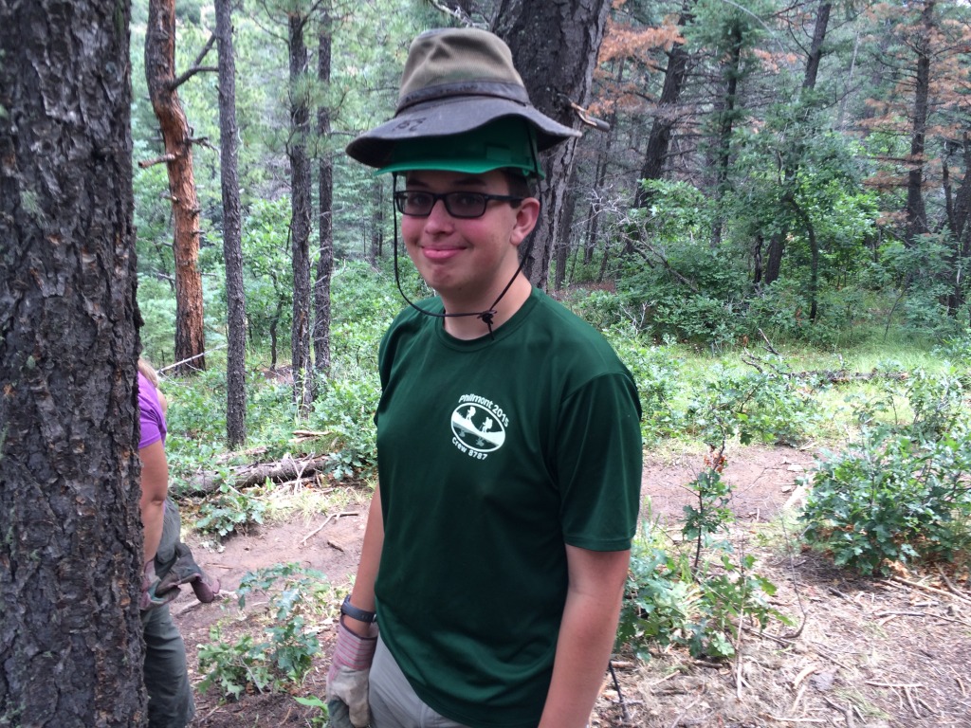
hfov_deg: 61.7
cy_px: 364
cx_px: 486
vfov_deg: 48.2
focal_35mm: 29
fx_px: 813
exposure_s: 1/120
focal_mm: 4.15
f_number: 2.2
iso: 40
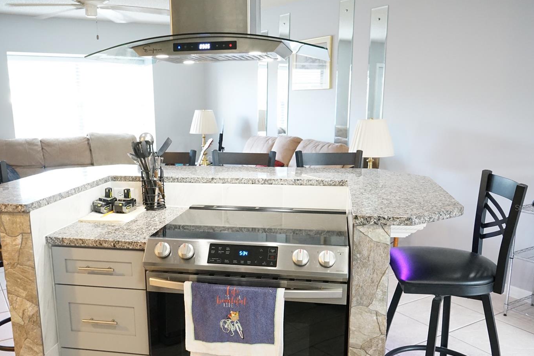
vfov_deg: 39.8
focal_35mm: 33
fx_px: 489
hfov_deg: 57.1
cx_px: 236
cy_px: 208
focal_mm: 28
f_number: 6.3
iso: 6400
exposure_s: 1/60
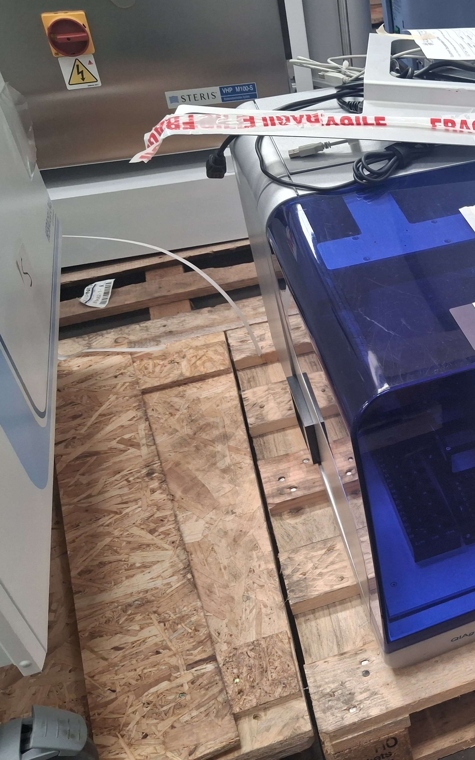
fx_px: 808
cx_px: 507
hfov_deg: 29.8
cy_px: 374
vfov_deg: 50.4
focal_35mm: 39
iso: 160
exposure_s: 1/100
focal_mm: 4
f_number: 1.8
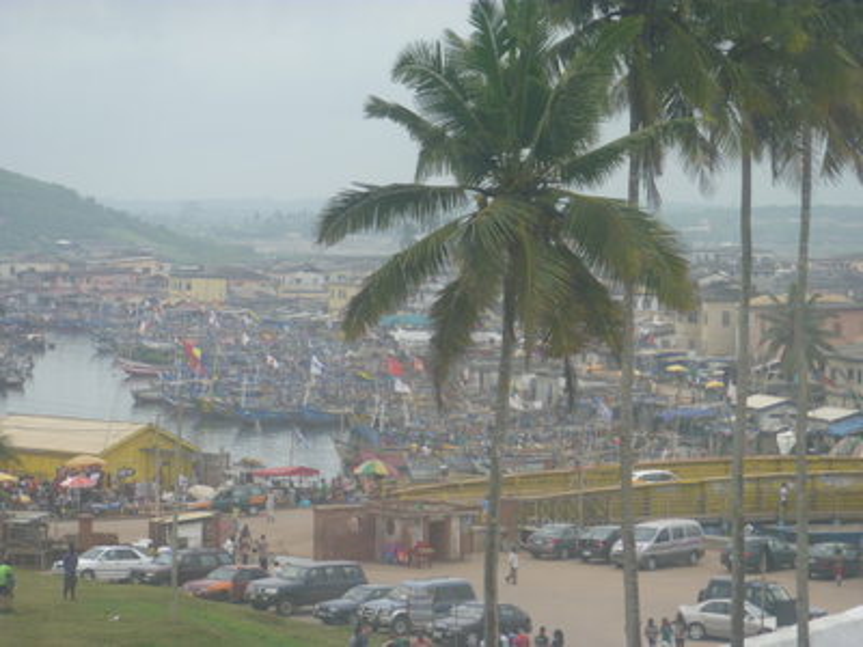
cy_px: 324
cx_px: 432
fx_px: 3490
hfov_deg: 14.1
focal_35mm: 140
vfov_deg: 10.6
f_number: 5.9
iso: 80
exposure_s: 1/200
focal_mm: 25.2
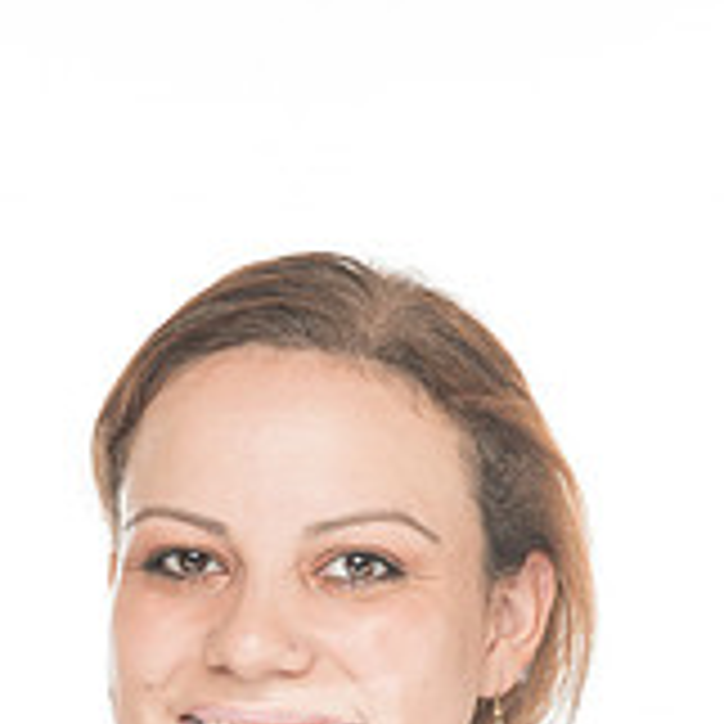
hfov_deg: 8.7
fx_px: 4780
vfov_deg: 8.5
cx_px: 270
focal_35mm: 202
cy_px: 962
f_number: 9
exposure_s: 1/125
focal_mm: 85
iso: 100
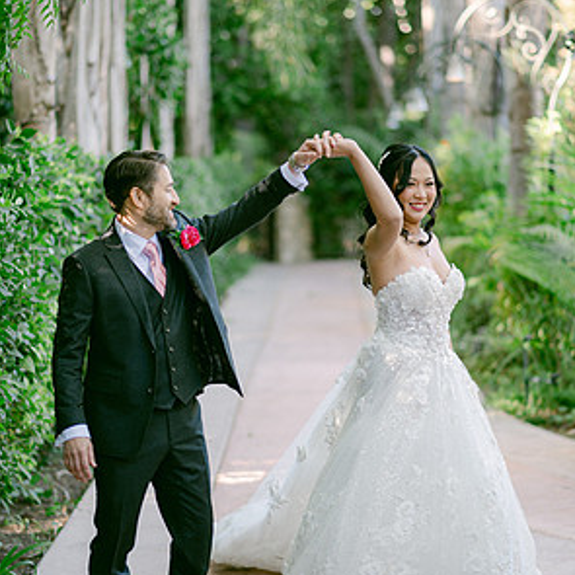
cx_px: 289
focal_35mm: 110
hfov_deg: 15.8
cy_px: 308
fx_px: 2067
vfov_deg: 15.8
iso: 100
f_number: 2
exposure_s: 1/125
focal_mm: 85
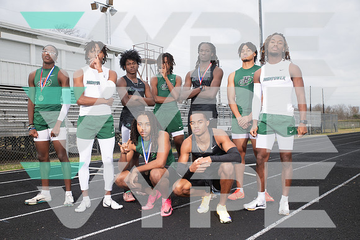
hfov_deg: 53.1
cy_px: 120
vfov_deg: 36.9
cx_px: 180
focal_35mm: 36
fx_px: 360
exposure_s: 1/400
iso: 250
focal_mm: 36
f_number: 6.3
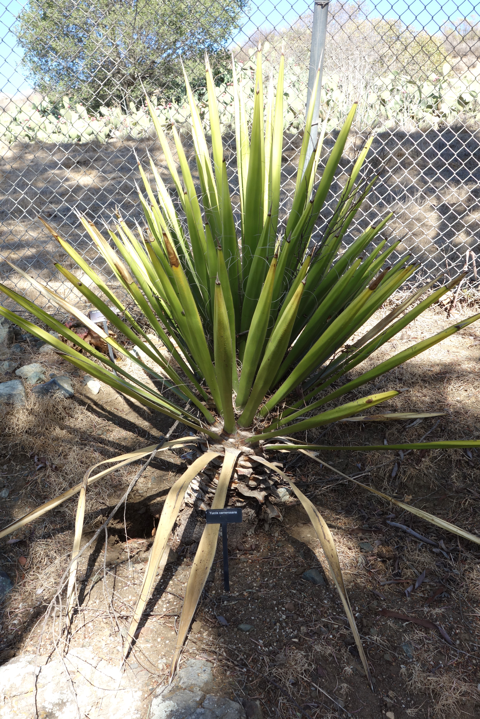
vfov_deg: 44.5
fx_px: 880
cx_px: 240
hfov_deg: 30.5
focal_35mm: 44
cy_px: 360
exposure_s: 1/125
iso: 125
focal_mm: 16.39
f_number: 5.6
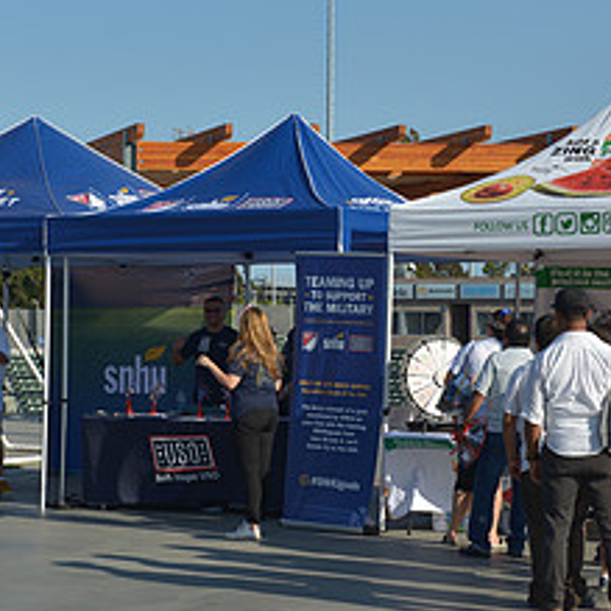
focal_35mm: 108
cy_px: 286
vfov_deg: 16.1
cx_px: 273
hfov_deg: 16.1
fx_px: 2157
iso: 100
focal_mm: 48
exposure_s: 1/400
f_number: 8
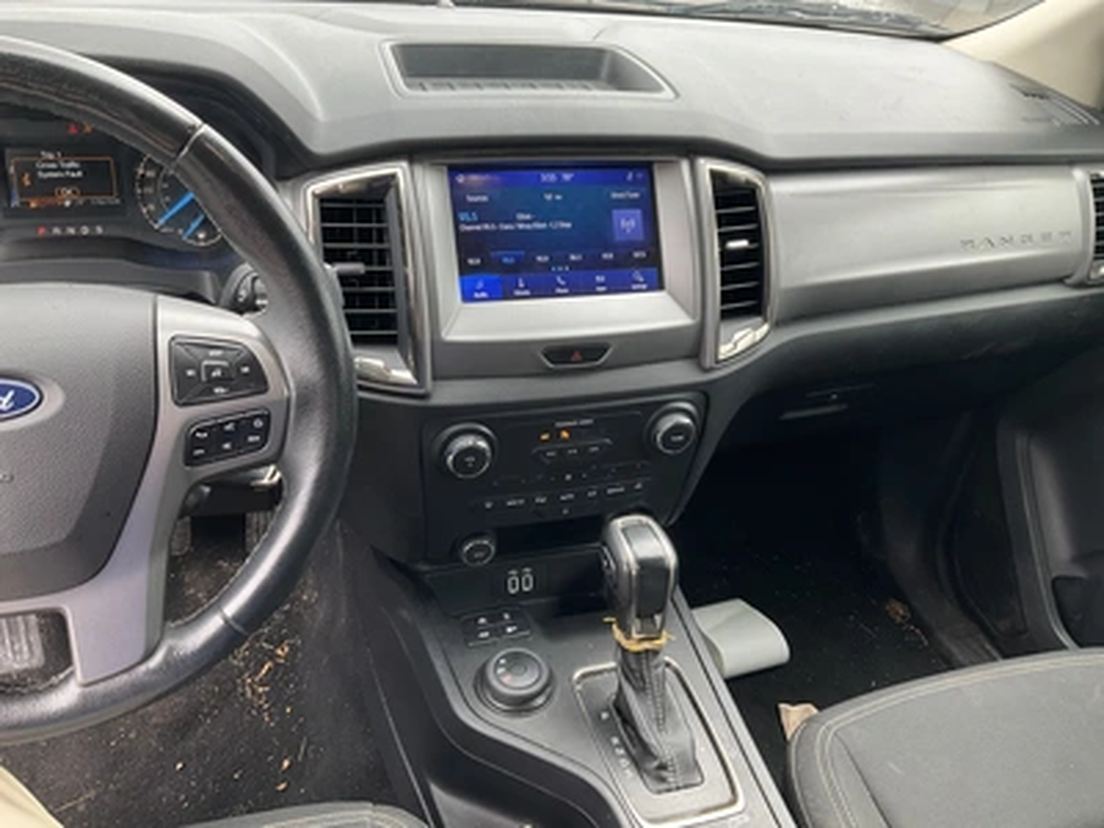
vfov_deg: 48.2
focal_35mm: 29
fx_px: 925
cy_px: 414
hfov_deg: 61.7
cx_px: 552
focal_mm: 3
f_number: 1.8
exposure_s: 1/122
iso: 50
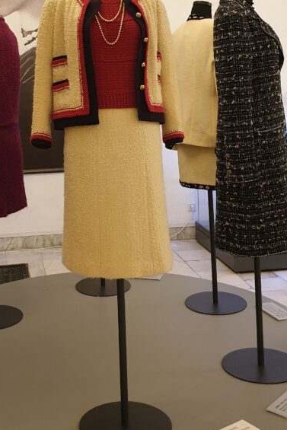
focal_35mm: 49
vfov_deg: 39.5
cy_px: 122
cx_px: 81
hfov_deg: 27.3
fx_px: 586
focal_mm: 4.3
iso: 320
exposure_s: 1/33
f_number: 2.4
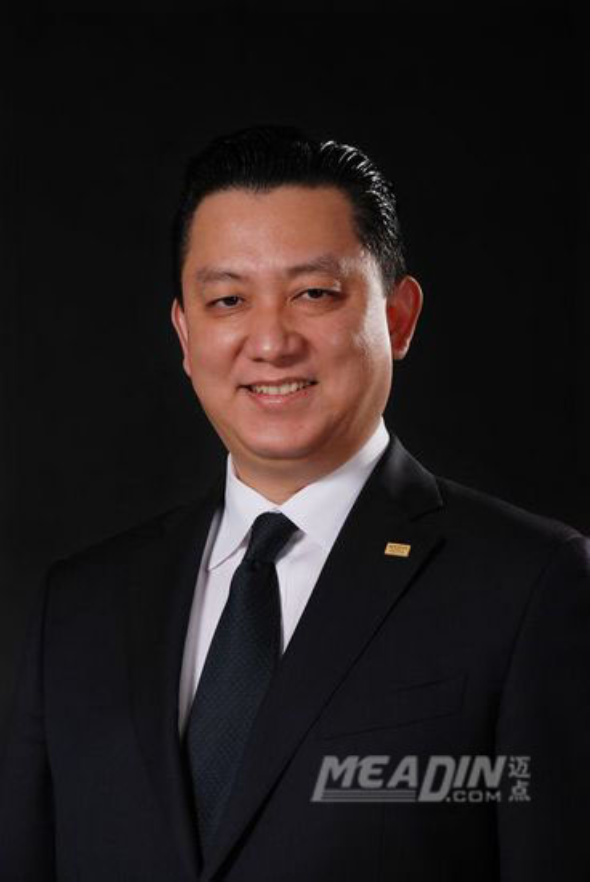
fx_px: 3310
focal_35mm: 135
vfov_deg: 15.2
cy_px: 441
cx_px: 295
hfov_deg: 10.2
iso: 160
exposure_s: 1/125
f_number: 7.1
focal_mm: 90
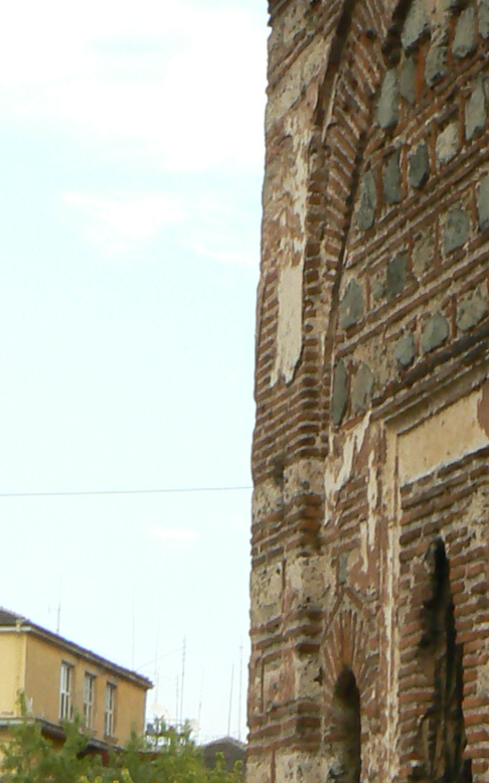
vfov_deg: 18.4
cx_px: 785
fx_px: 2410
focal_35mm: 113
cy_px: 353
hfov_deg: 11.0
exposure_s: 1/50
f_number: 8
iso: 100
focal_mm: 6
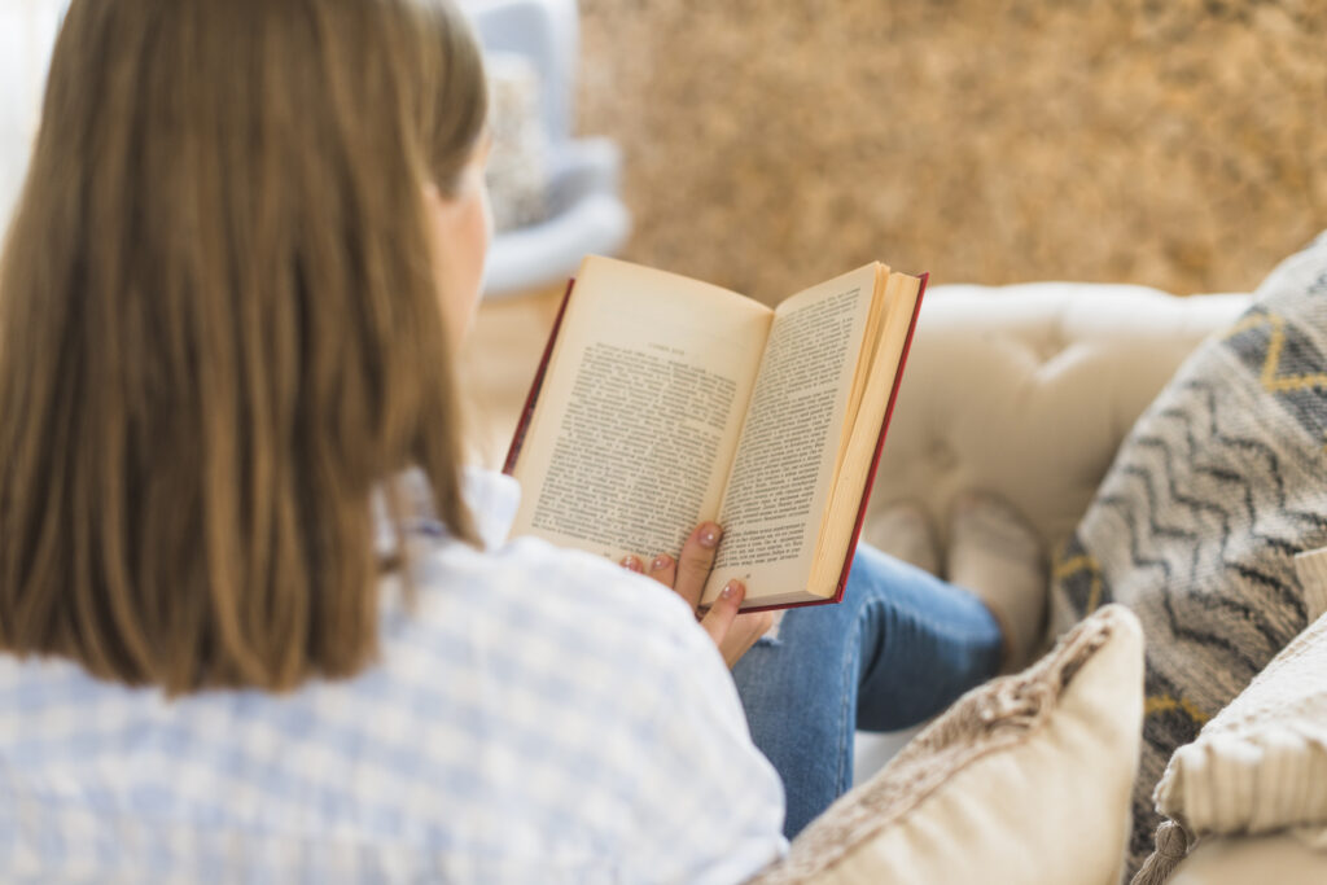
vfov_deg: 27.0
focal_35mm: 50
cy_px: 442
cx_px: 664
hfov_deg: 39.6
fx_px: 1843
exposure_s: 1/100
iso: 320
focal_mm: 50
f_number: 2.5
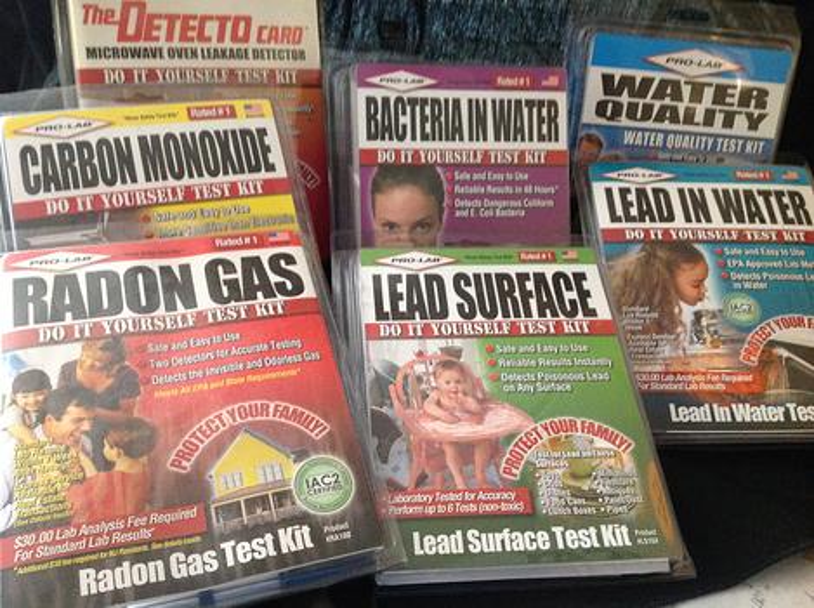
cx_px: 407
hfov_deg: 52.7
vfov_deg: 40.6
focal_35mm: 35
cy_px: 304
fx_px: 822
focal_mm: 4.28
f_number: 2.4
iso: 500
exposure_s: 1/15
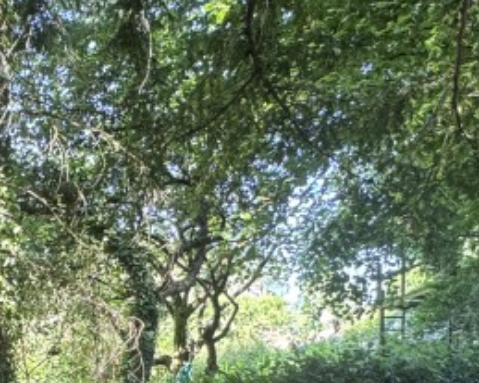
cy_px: 448
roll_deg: +2.2
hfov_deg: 32.4
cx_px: 17
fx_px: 765
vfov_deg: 25.5
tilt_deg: +3.4
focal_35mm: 54
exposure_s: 1/99
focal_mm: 2.22
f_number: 2.2
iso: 125
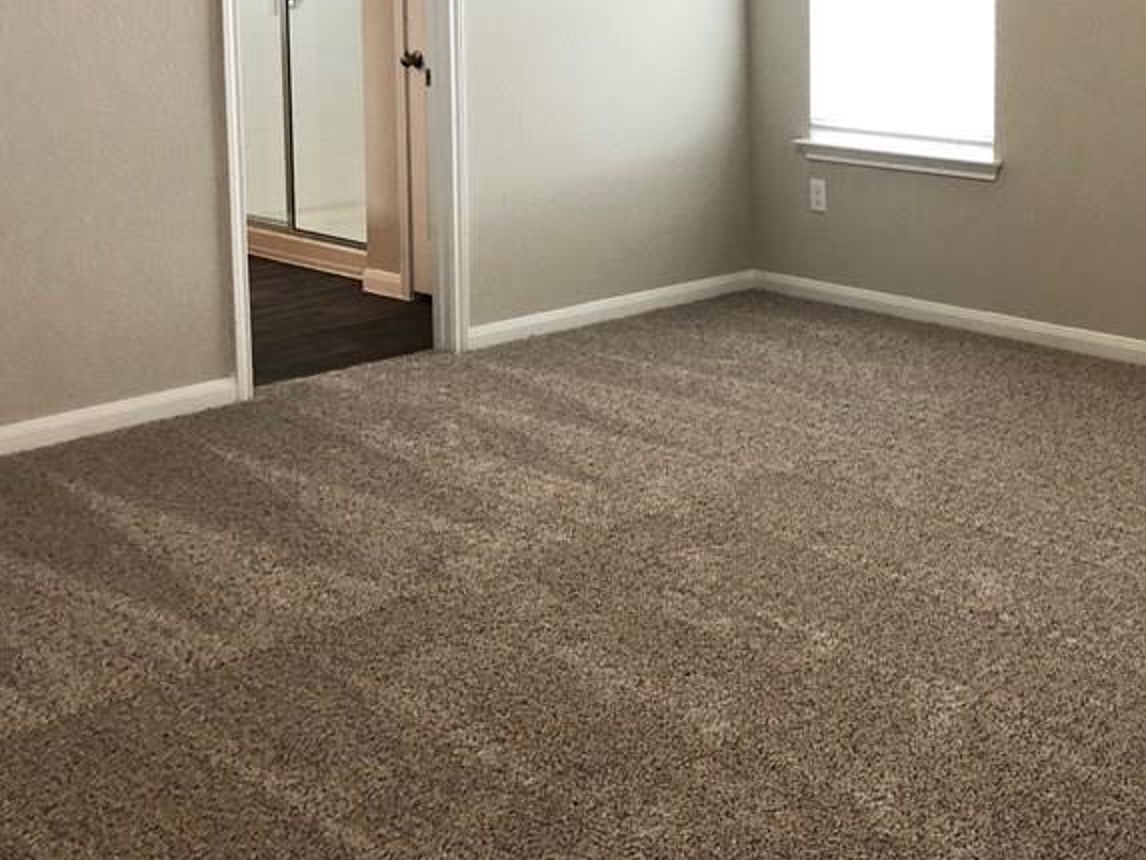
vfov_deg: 28.4
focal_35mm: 50
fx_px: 1656
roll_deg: +0.3
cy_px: 144
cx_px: 896
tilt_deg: -7.2
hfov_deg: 37.0
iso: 40
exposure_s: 1/20
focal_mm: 4
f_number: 1.8
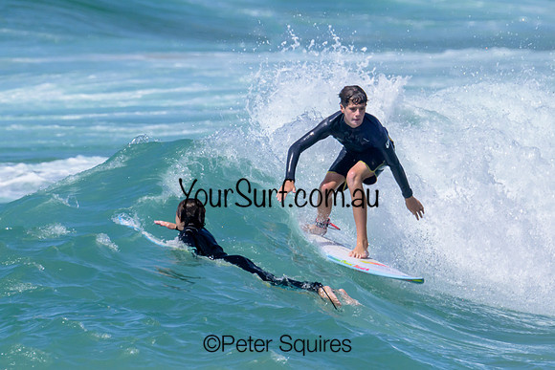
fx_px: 16758
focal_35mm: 1087
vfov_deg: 1.3
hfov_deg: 1.9
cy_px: 133
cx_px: 373
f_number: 16
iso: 900
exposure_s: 1/2000
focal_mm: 800
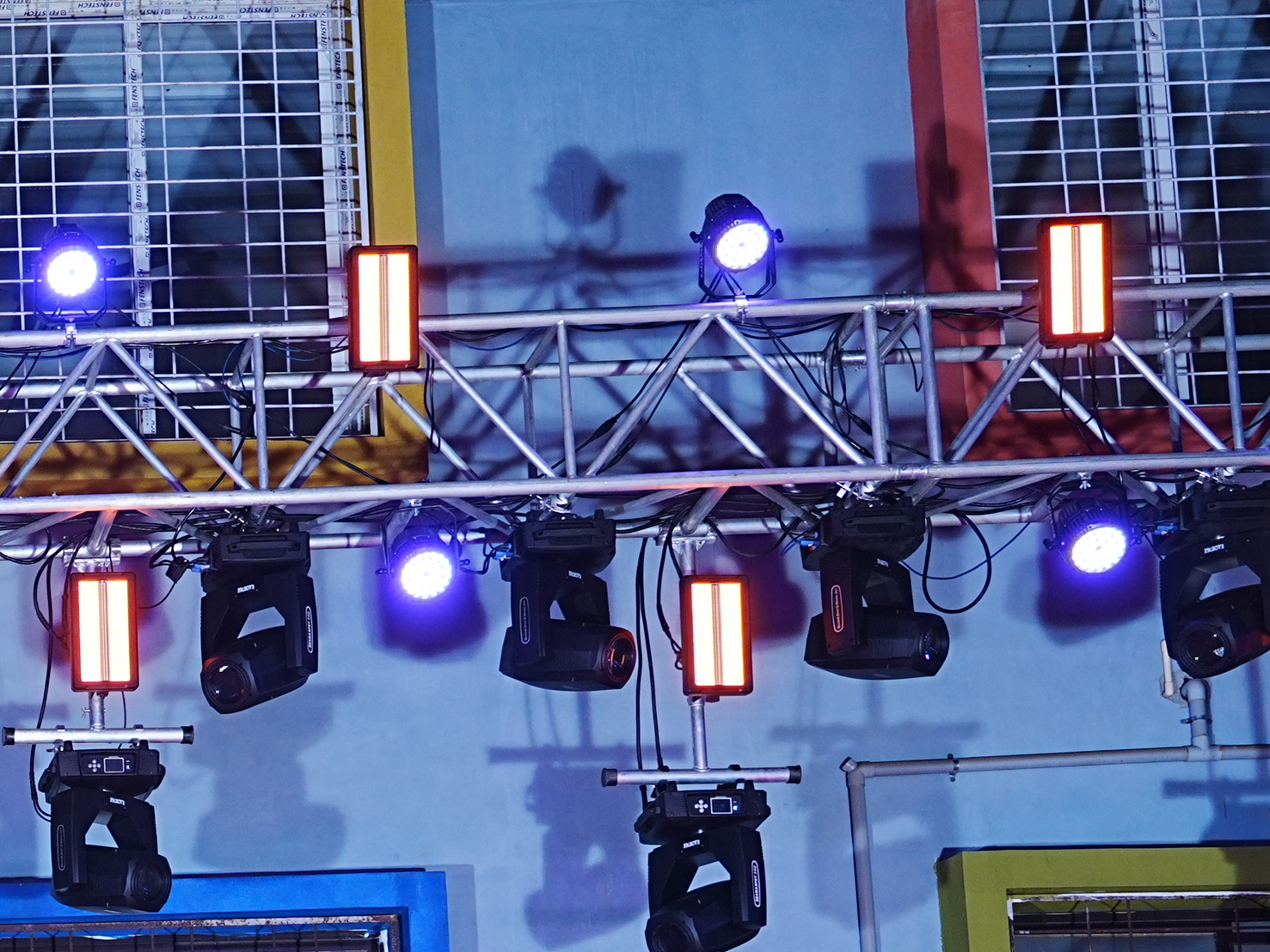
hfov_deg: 17.5
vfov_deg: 13.9
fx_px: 3743
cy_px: 1278
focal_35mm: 102
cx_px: -586
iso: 400
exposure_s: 1/160
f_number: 5.6
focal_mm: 34
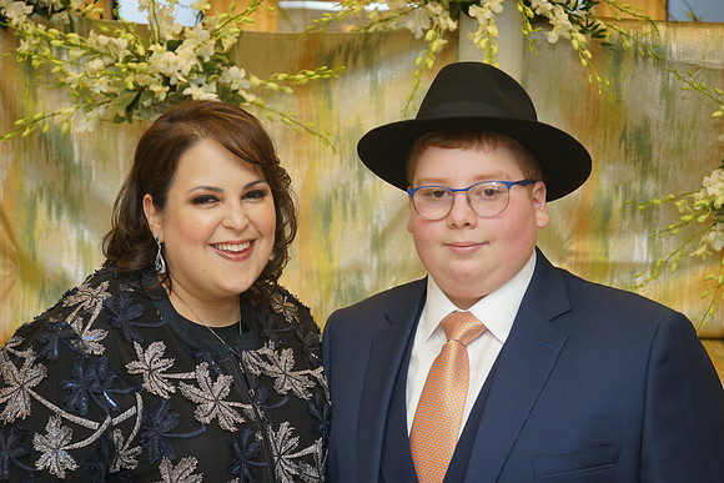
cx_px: 362
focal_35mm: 63
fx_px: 1267
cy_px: 242
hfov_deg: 31.9
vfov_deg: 21.6
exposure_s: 1/100
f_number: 5.6
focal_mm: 63
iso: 400
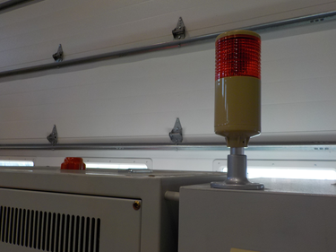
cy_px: 130
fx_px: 311
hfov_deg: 56.8
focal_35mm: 32
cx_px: 172
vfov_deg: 44.1
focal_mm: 4.1
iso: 125
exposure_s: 1/100
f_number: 3.3
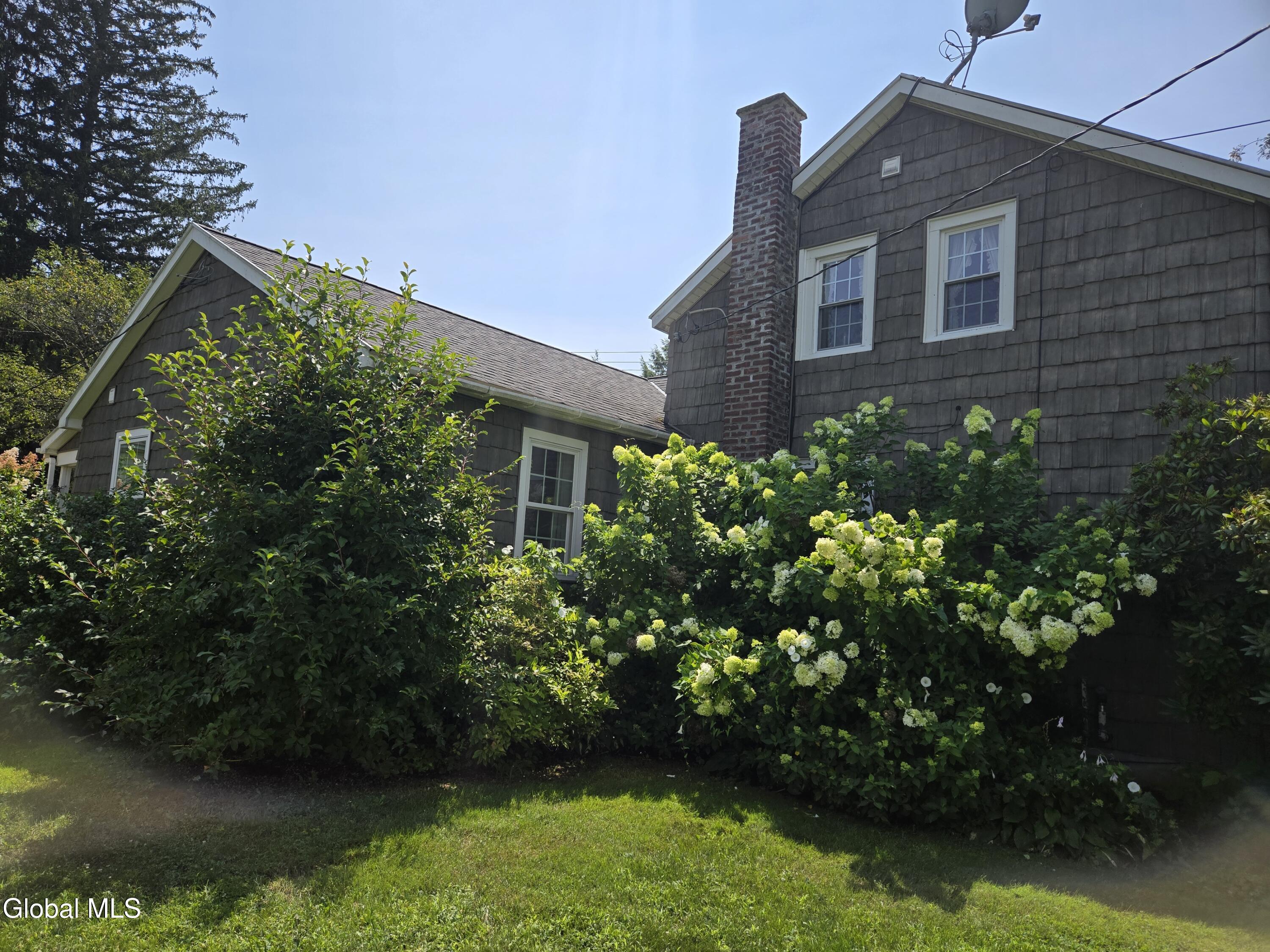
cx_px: 635
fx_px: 844
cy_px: 476
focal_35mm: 23
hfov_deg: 73.9
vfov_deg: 58.9
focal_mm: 5.4
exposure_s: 1/2921
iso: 40
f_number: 1.8
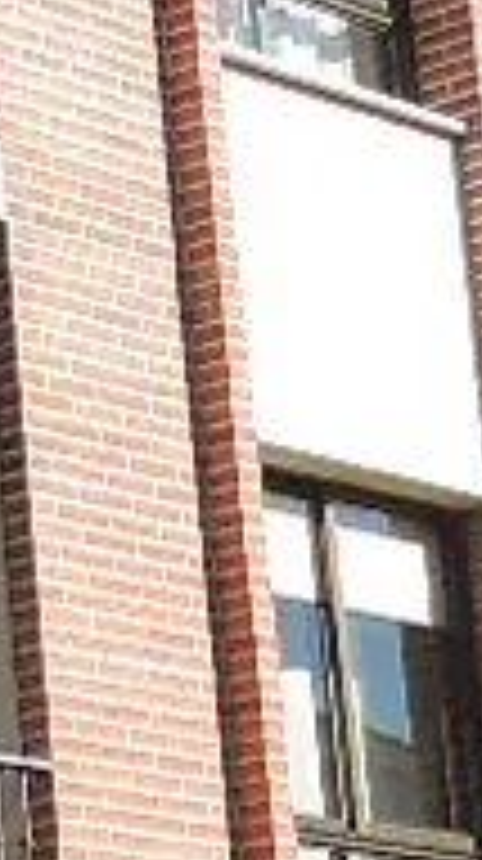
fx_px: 4991
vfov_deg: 9.8
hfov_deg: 5.5
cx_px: 216
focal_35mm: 219
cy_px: 230
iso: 80
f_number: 2.8
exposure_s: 1/800
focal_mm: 5.1
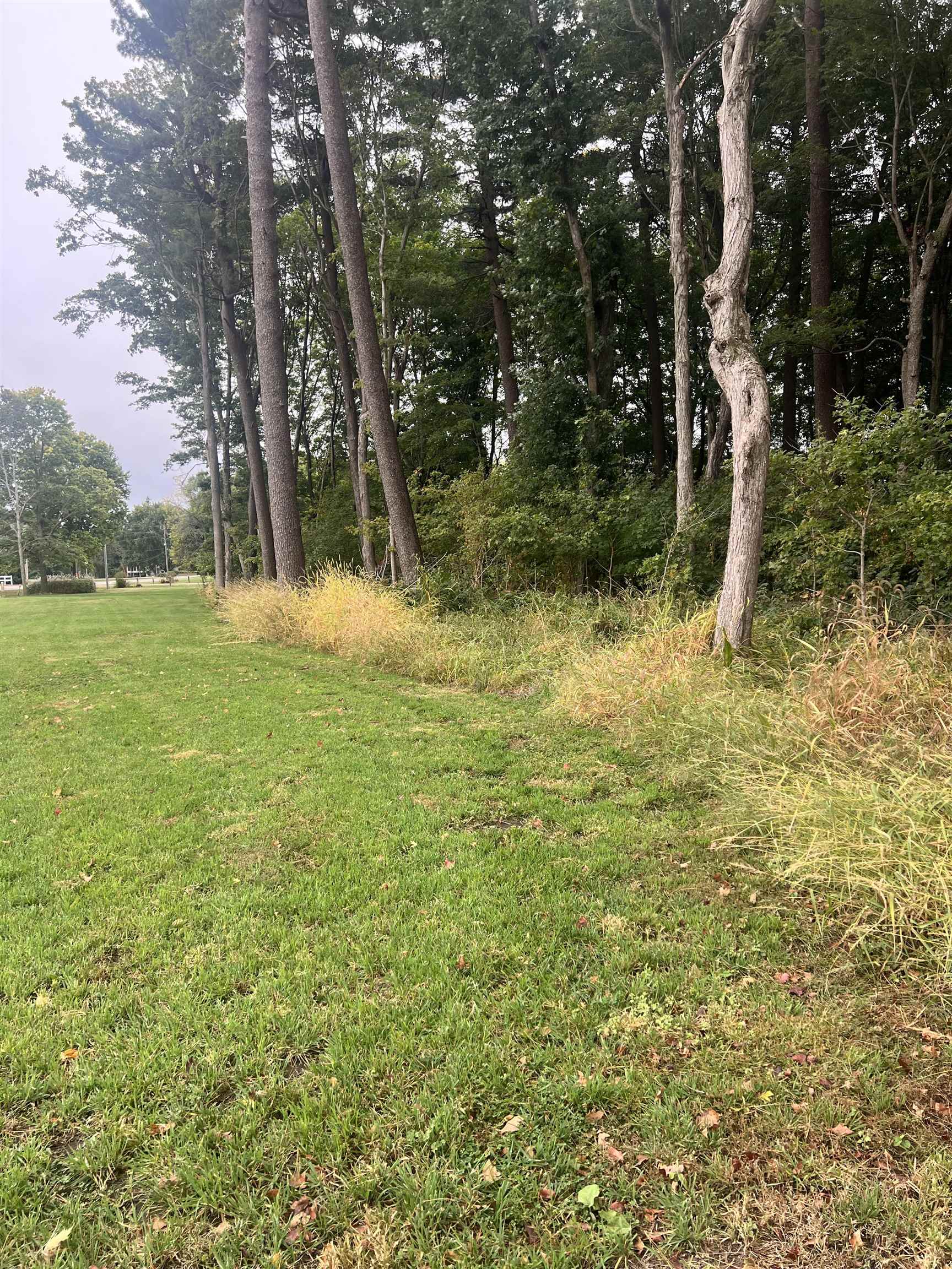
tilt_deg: -5.5
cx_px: 476
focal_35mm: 26
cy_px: 634
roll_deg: +1.0
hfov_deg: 53.1
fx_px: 953
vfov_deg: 67.3
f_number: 1.5
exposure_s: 1/166
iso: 40
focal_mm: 5.7
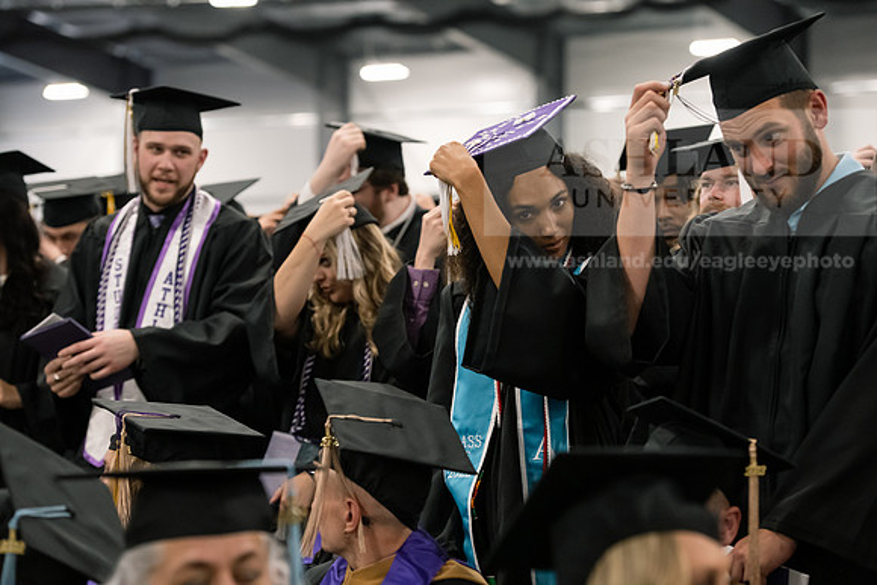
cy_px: 292
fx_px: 2485
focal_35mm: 102
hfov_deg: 20.0
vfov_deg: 13.4
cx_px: 438
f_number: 4
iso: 4000
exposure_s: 1/200
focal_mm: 102
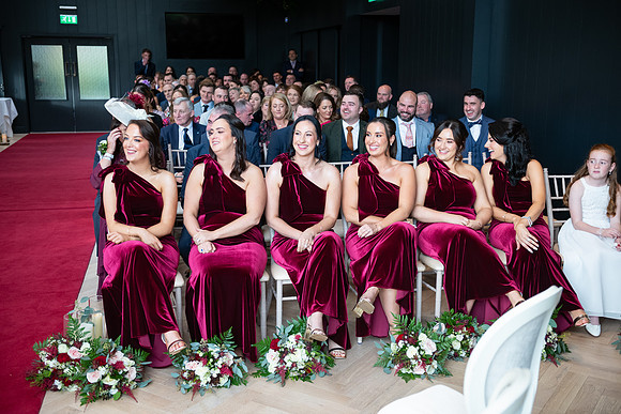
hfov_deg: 46.4
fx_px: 725
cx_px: 310
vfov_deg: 31.9
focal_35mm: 42
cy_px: 207
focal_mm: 42
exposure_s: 1/160
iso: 640
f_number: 3.5
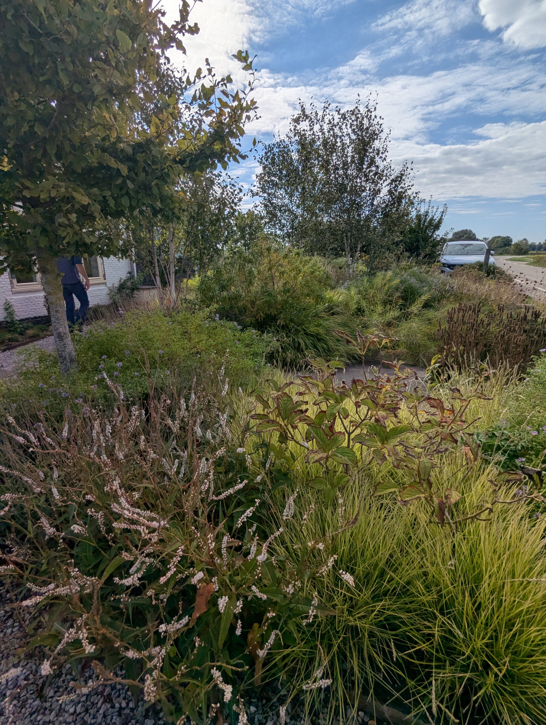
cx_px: 273
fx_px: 336
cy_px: 362
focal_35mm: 16
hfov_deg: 78.3
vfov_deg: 94.4
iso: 37
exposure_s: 1/3322
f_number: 2.2
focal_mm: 2.35
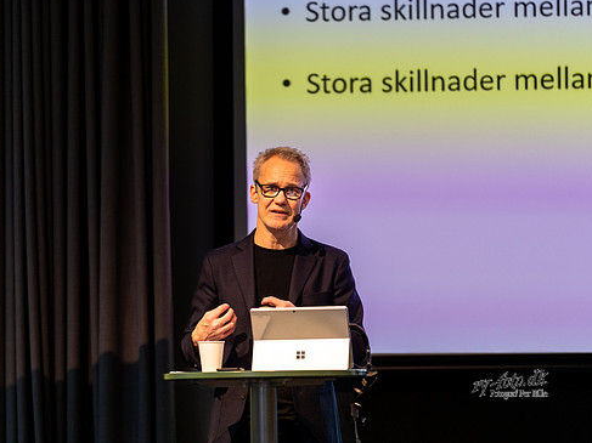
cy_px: 209
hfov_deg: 8.6
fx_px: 3915
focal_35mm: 229
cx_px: 277
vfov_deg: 6.5
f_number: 2.8
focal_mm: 200
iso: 2000
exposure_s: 1/200
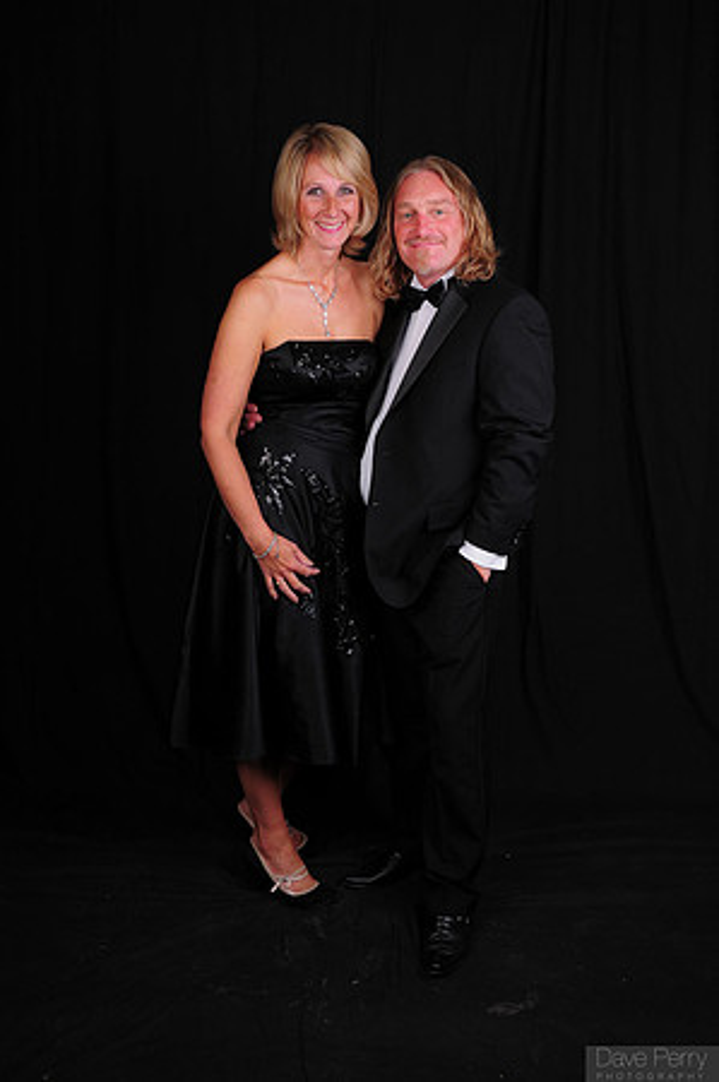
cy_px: 541
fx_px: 1081
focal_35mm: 36
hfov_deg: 36.8
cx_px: 360
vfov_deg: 53.2
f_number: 8
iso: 200
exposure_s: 1/125
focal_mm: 24
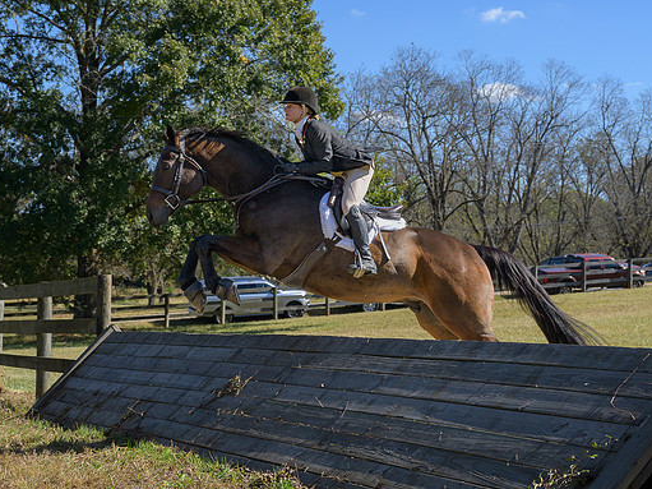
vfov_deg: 21.6
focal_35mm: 68
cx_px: 360
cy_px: 220
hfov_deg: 28.5
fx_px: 1280
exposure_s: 1/800
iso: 200
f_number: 5.6
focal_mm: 44
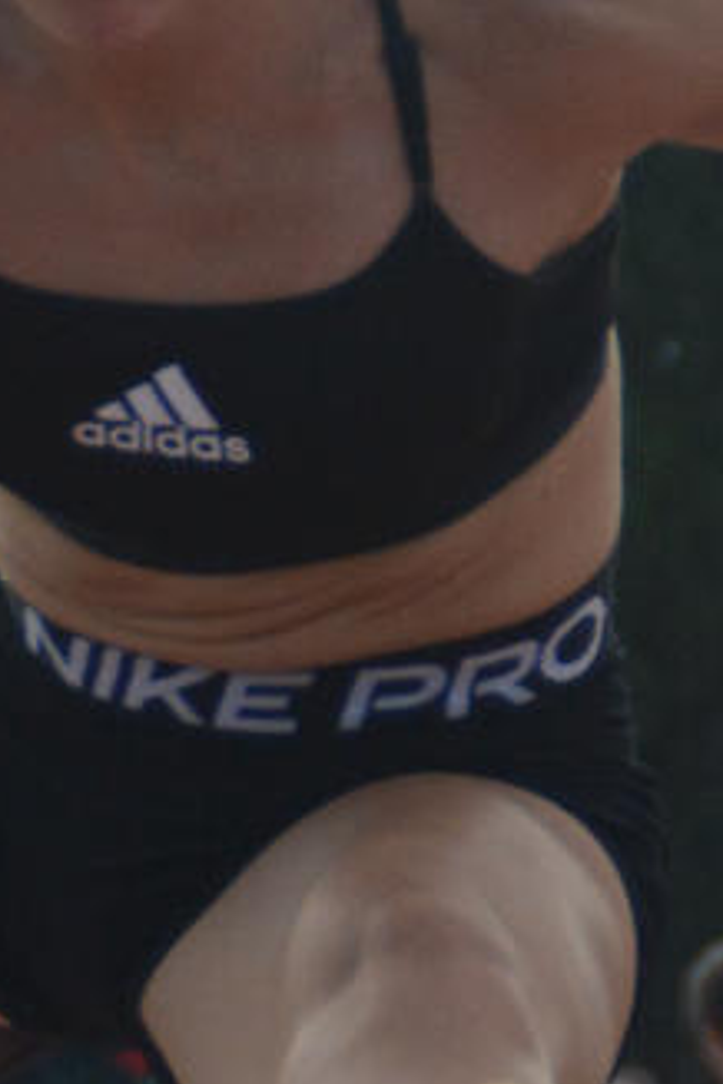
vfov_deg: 2.2
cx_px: 230
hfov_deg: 1.5
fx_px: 27713
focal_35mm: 920
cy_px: 1270
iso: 400
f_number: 6.3
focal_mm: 98
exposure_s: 1/1600
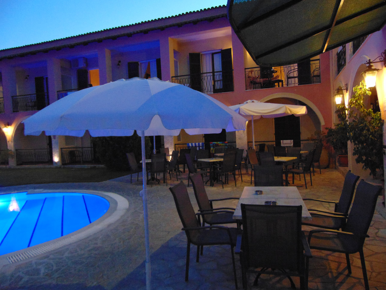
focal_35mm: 25
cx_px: 193
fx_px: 279
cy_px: 145
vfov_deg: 54.9
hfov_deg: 69.4
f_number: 3
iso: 400
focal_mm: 4.5
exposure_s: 1/10
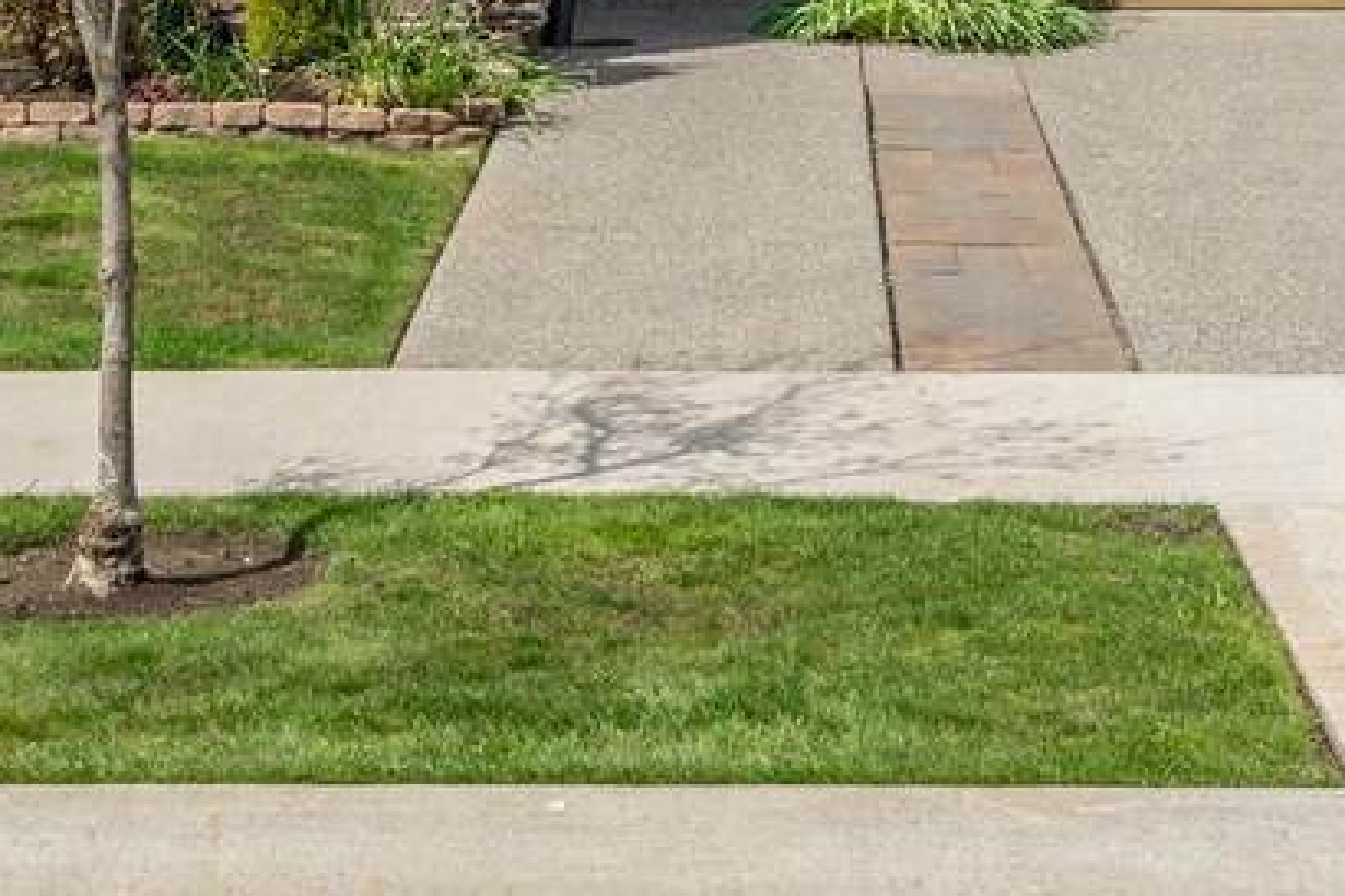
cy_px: -484
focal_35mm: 75
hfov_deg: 27.0
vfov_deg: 16.4
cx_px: 800
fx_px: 2801
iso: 100
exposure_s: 1/400
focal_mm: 24
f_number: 7.1
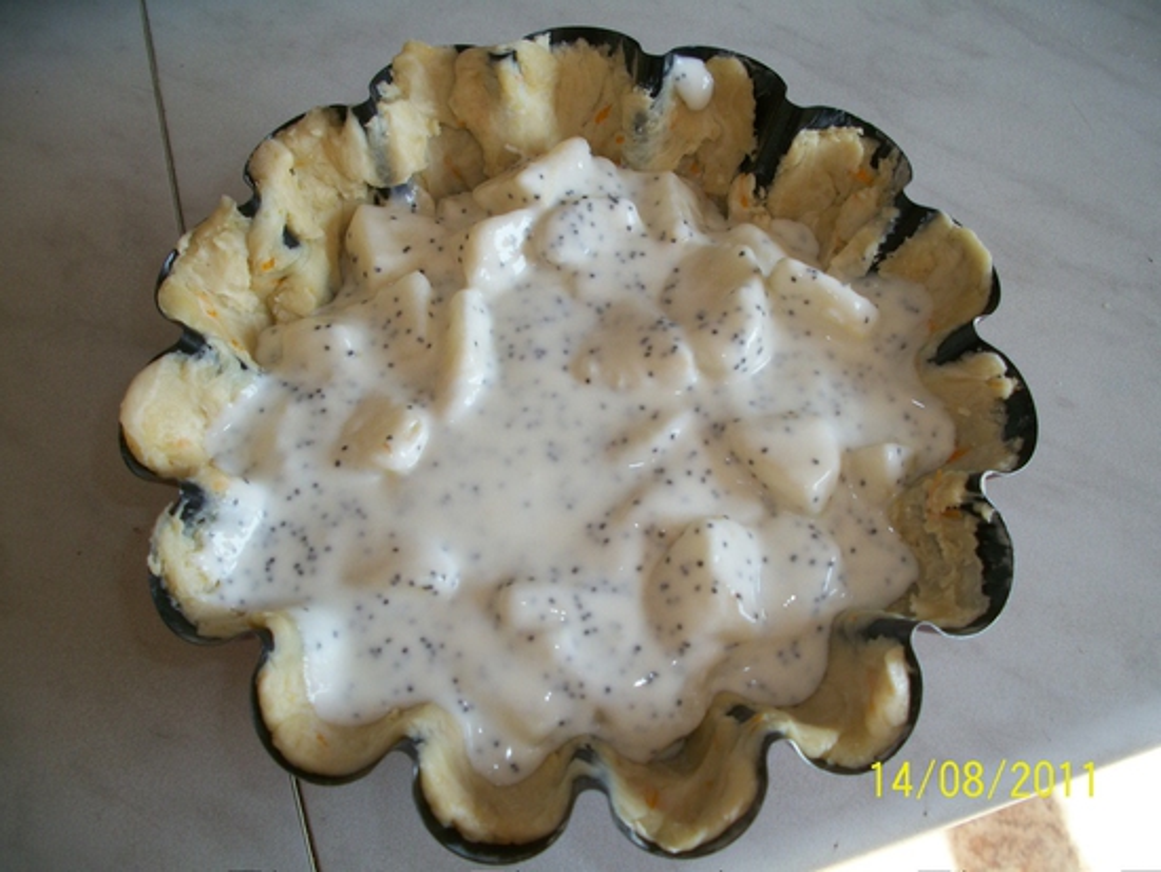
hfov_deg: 52.6
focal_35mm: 35
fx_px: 1174
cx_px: 580
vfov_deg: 40.7
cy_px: 436
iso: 96
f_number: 3.1
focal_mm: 6.3
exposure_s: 1/125
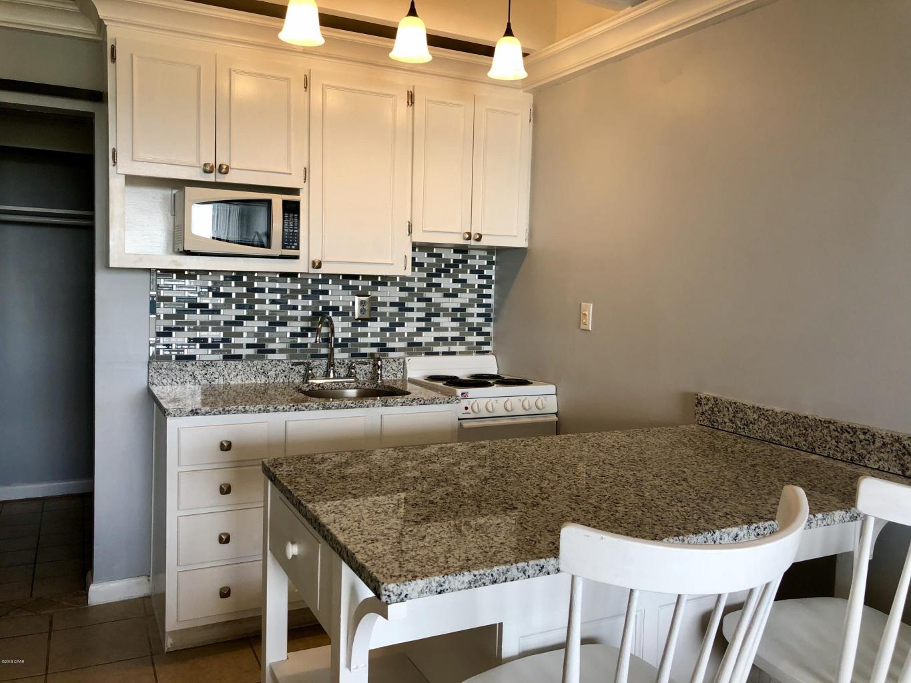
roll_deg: -1.4
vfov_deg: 49.8
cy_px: 342
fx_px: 737
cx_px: 456
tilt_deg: -4.3
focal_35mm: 28
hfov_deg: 63.4
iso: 40
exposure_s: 1/120
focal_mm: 4
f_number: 1.8
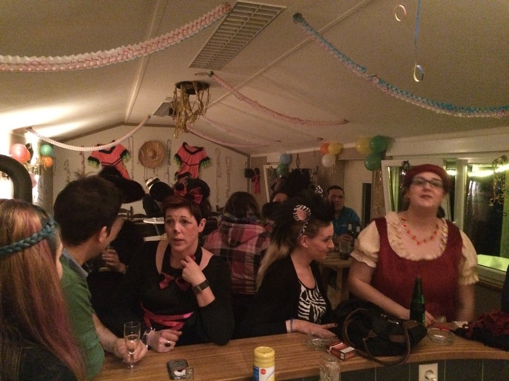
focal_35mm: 29
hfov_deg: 61.7
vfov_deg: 48.2
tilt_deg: -1.3
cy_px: 190
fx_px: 426
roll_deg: -0.3
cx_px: 254
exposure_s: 1/17
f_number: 2.2
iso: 2000
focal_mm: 4.15
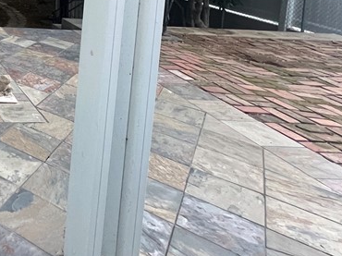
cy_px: -58
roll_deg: -1.6
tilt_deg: -3.2
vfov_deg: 32.2
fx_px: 355
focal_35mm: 36
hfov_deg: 34.0
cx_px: -117
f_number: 1.8
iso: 250
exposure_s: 1/76
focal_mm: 1.57
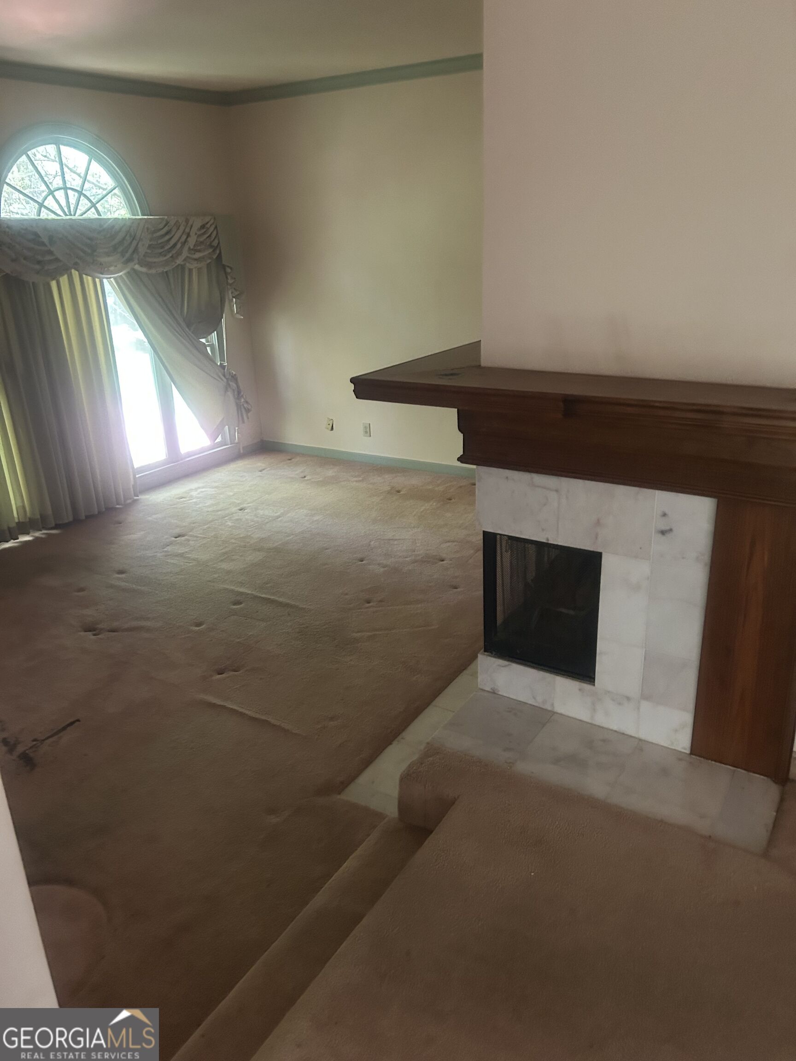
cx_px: 398
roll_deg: +1.2
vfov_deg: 67.3
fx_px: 797
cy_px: 530
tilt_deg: -19.8
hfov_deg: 53.1
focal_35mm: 26
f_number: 1.5
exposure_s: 1/40
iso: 500
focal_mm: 5.7
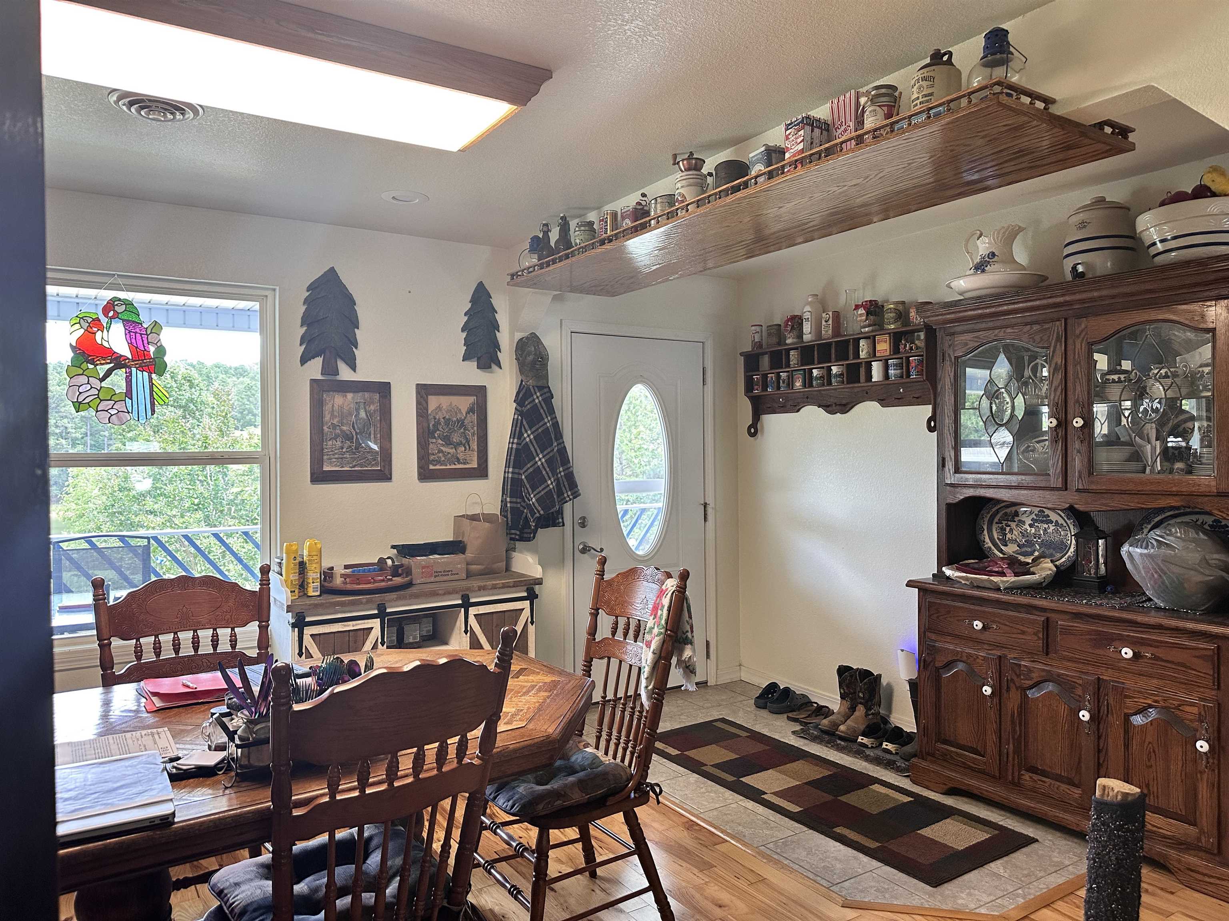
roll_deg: +0.3
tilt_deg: -0.5
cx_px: 614
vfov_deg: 56.8
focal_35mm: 24
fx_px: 852
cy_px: 460
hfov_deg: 71.6
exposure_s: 1/120
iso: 200
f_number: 1.78
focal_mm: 6.86
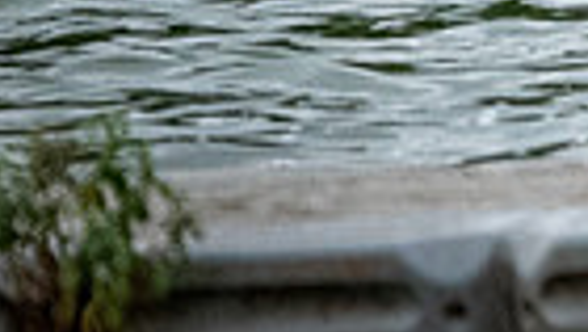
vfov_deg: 0.5
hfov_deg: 1.0
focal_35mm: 2272
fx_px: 35451
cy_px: -168
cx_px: 903
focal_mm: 400
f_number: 5.6
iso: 5000
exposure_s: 1/2000
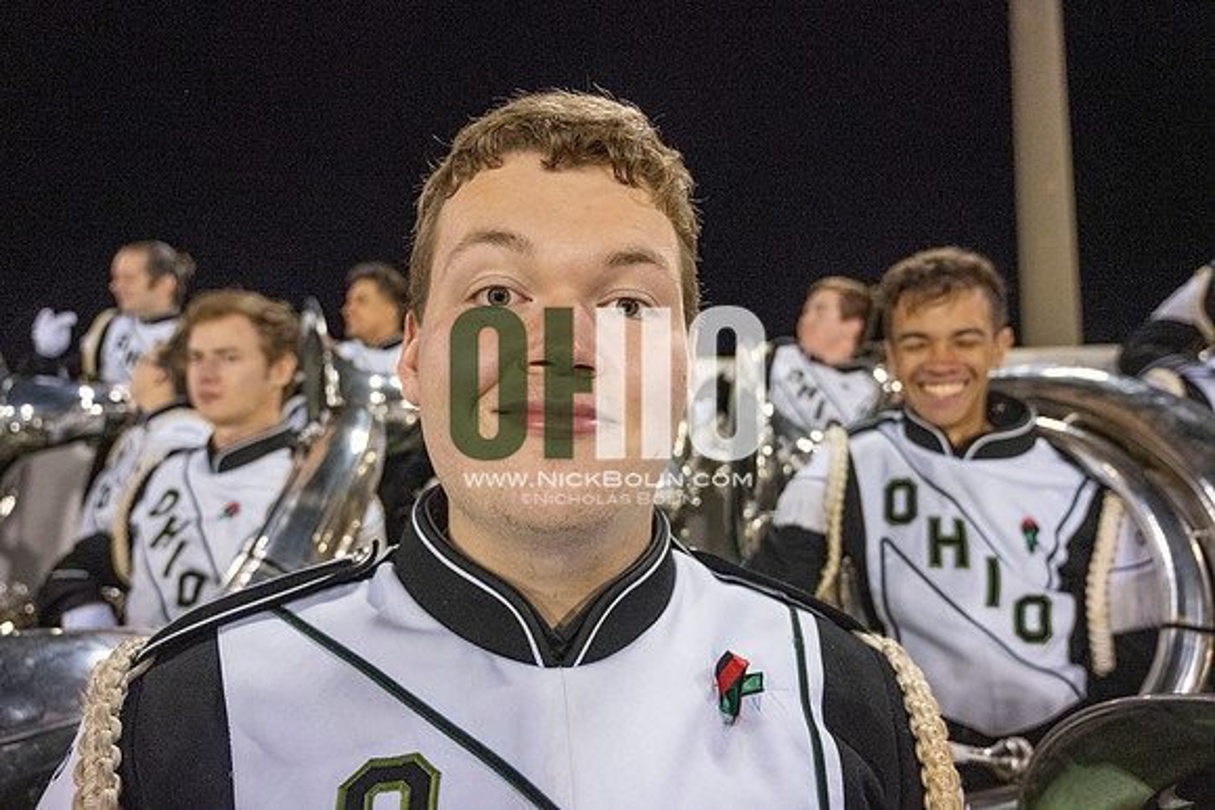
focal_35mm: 24
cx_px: 608
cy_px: 405
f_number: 4
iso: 3200
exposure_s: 1/500
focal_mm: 24
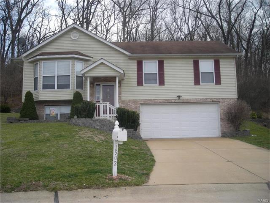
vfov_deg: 37.7
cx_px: 135
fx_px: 296
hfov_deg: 49.0
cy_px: 102
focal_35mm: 38
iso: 50
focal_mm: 6.3
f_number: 6.4
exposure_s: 1/138
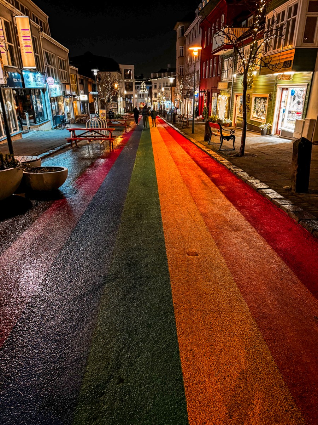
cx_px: 159
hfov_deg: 56.8
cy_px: 212
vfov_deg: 71.6
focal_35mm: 24
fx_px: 294
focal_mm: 6.86
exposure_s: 1/25
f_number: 1.78
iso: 800
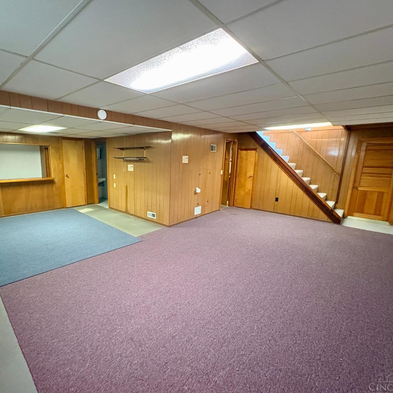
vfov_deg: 84.0
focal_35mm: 17
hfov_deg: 82.8
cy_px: 197
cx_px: 154
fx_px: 218
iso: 1000
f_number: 2.2
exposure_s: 1/40
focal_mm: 2.22
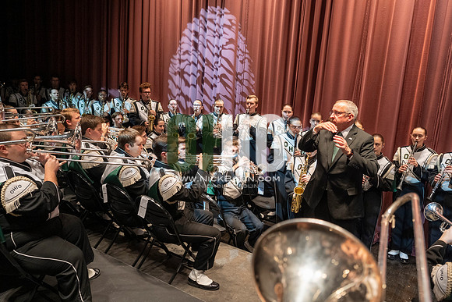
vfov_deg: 43.6
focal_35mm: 30
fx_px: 377
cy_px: 151
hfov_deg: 61.9
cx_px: 226
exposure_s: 1/500
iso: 1600
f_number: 4
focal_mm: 30
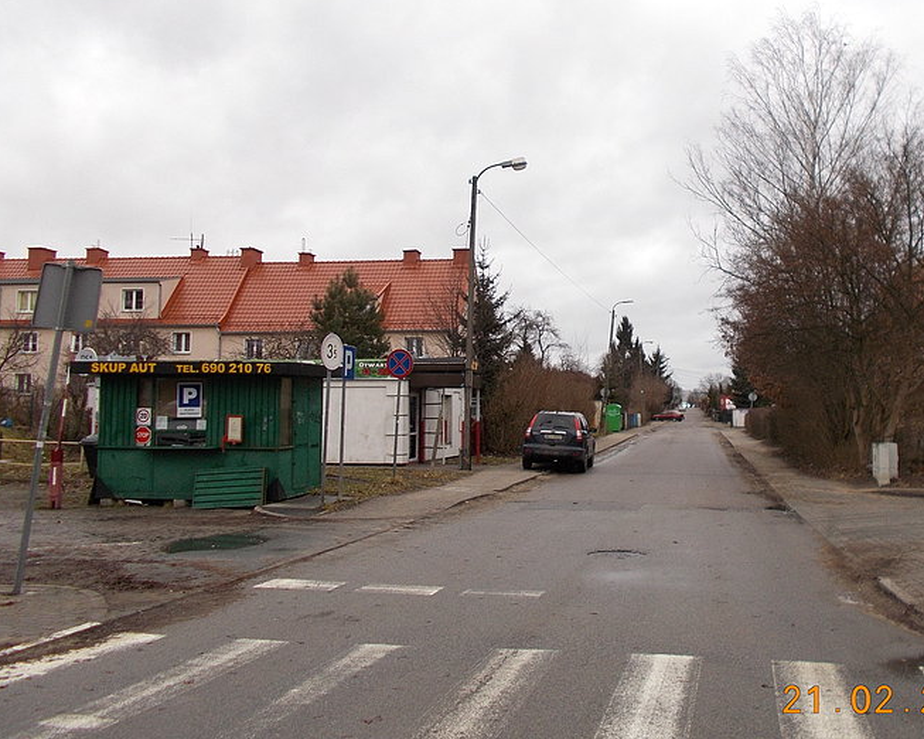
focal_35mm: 35
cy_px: 333
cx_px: 576
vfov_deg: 42.2
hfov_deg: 51.0
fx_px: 957
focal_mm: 4.6
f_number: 3.2
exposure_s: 1/200
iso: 80
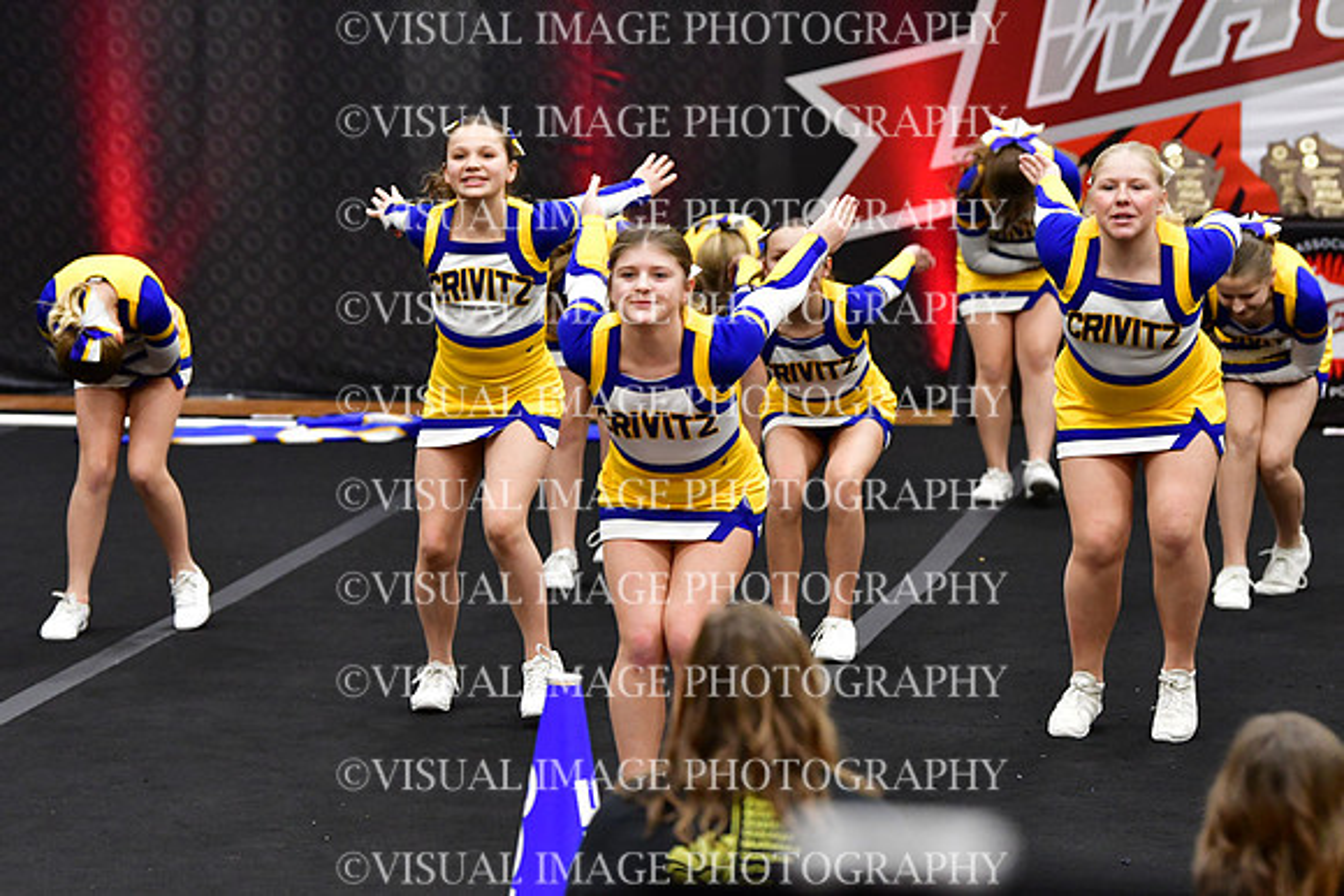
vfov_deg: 7.3
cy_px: 448
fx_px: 6983
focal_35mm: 187
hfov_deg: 11.0
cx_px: 672
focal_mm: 125
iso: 5000
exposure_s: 1/500
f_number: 3.5
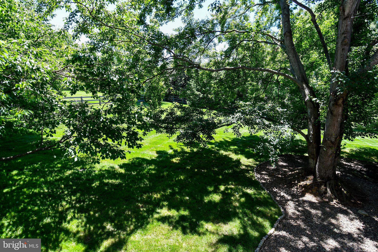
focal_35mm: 18
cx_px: 189
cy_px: 126
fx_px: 189
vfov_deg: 67.4
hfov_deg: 90.0
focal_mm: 12
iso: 320
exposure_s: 1/250
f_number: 5.6
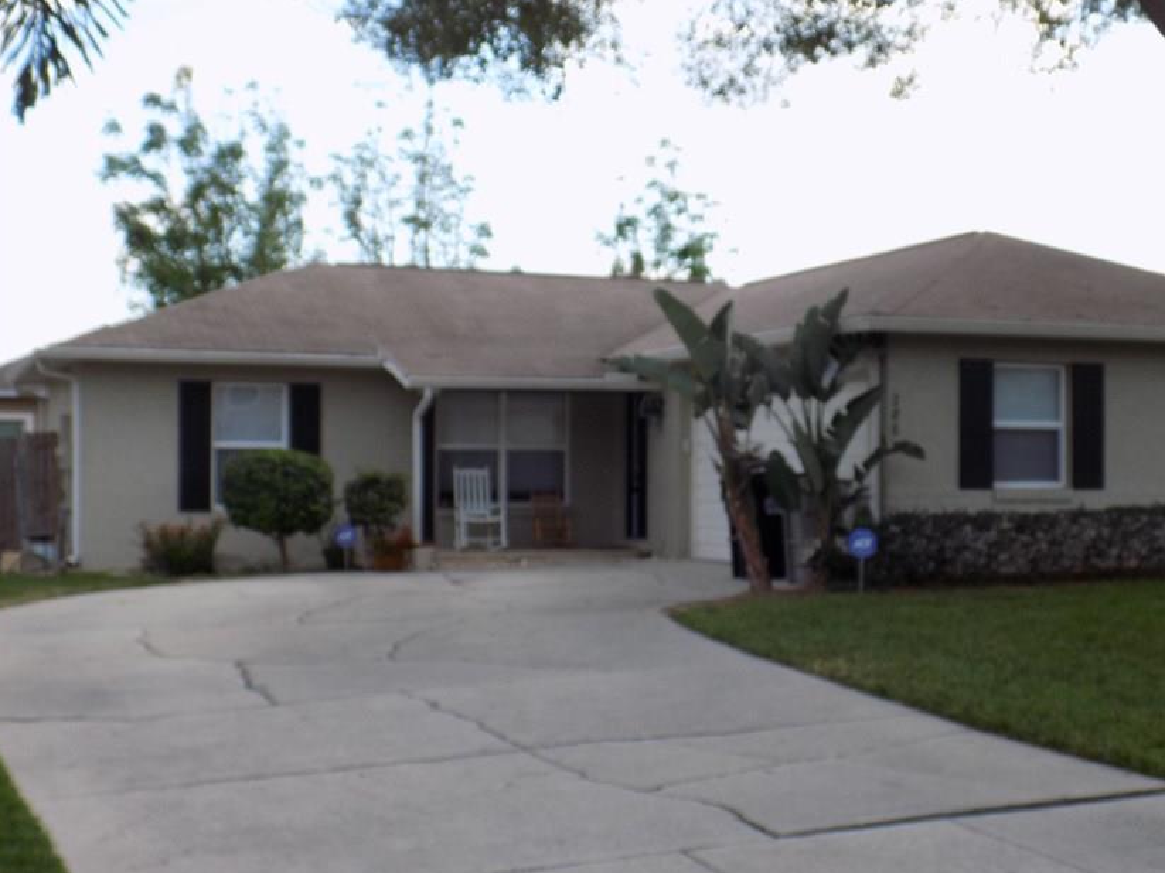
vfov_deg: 28.6
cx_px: 713
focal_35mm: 51
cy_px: 450
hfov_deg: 37.3
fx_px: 1716
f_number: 3.6
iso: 80
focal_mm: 7.3
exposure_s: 1/125
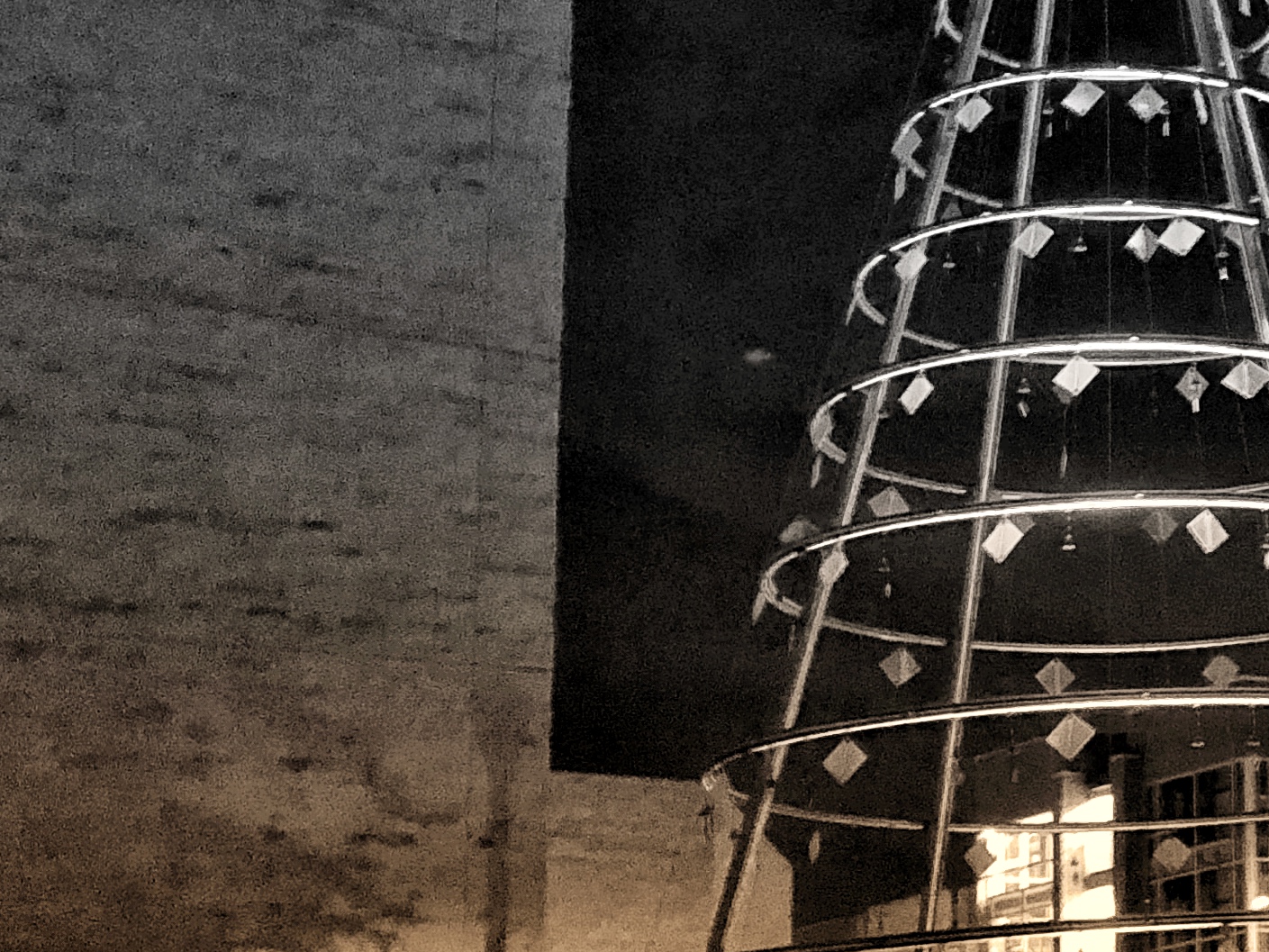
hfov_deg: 21.2
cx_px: 1686
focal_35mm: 83
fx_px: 3043
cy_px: 503
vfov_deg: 17.8
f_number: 1.8
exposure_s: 1/4
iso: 320
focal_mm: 3.99
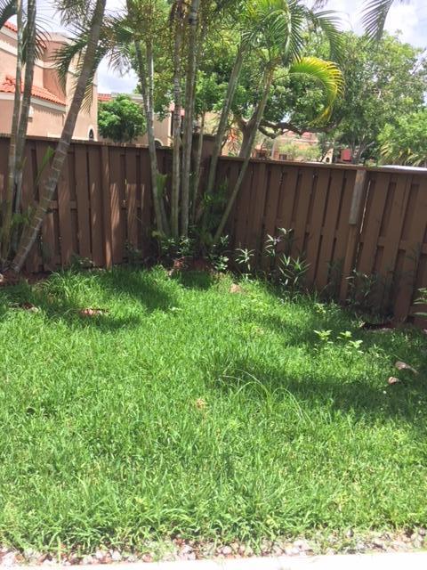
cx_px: 214
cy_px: 285
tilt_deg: -11.3
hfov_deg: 48.2
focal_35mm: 29
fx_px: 477
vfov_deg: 61.7
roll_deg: -4.6
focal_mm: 4.15
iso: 32
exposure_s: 1/719
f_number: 2.2
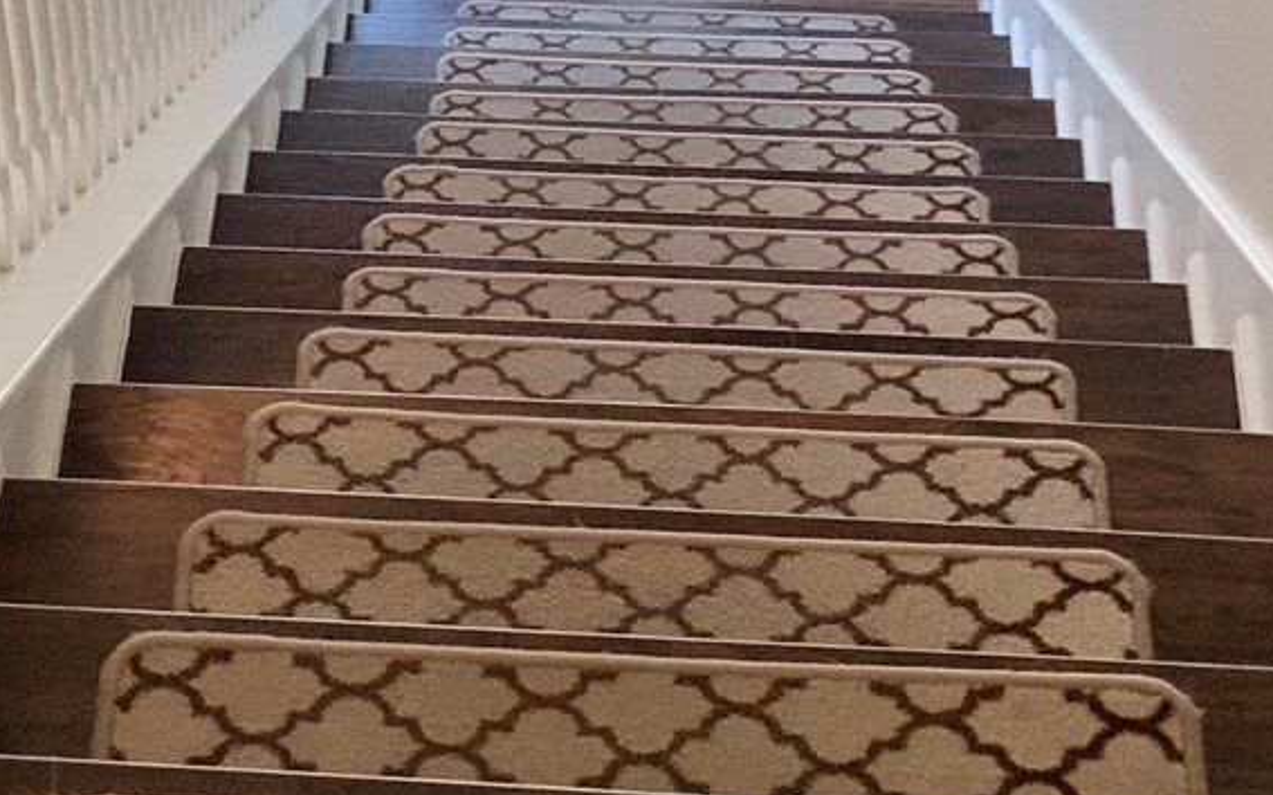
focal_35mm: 111
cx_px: 314
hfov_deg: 18.7
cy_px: -112
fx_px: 3850
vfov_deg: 11.6
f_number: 1.8
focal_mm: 3
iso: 125
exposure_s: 1/60
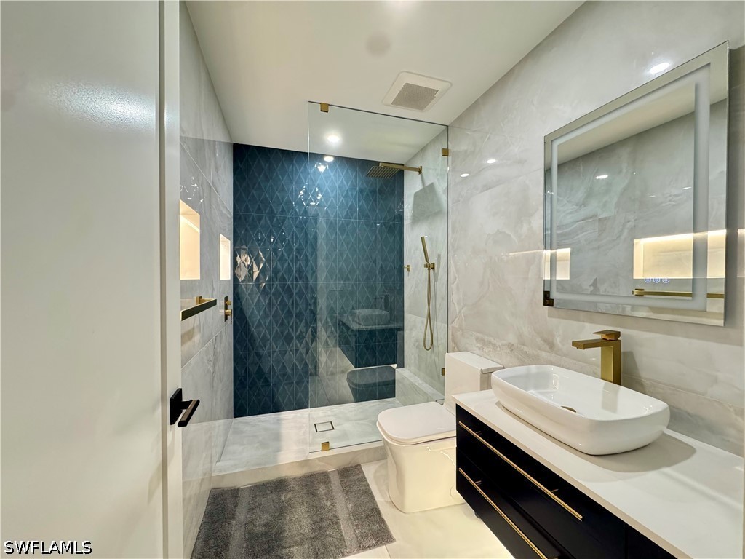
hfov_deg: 102.1
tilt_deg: -1.4
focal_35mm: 14
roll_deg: +0.4
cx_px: 372
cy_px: 280
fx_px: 301
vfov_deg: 85.7
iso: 320
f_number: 2.2
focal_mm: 2.22
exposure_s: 1/60
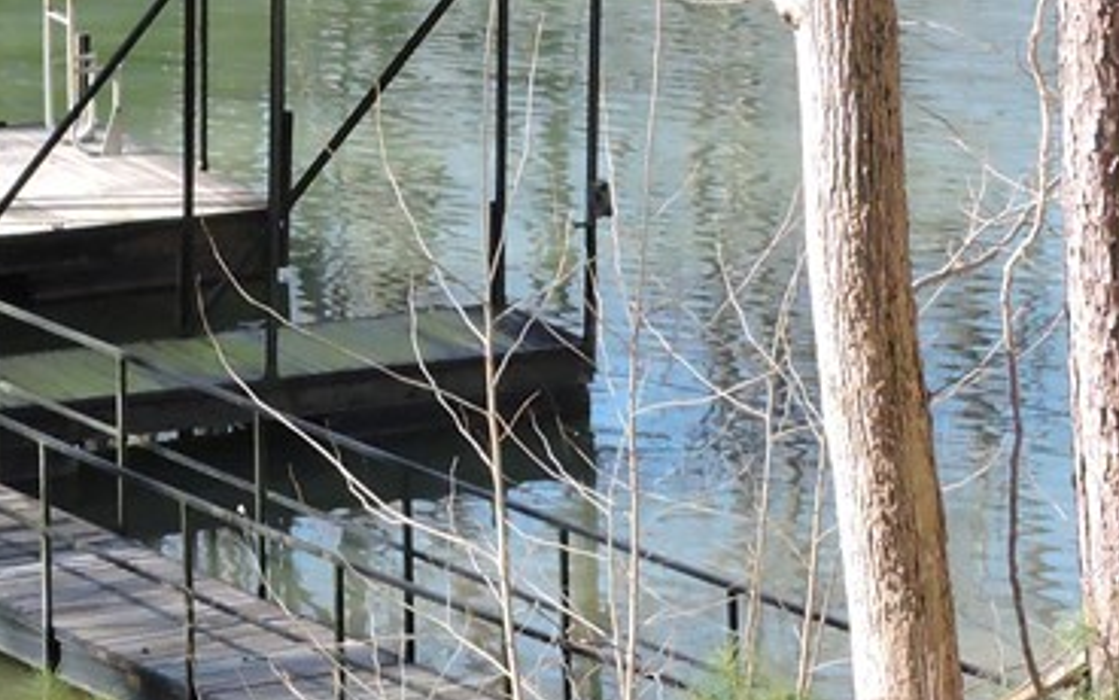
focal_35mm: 251
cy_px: -103
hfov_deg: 8.3
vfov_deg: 5.2
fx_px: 7655
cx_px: 137
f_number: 4.5
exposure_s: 1/800
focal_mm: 15.2
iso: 800
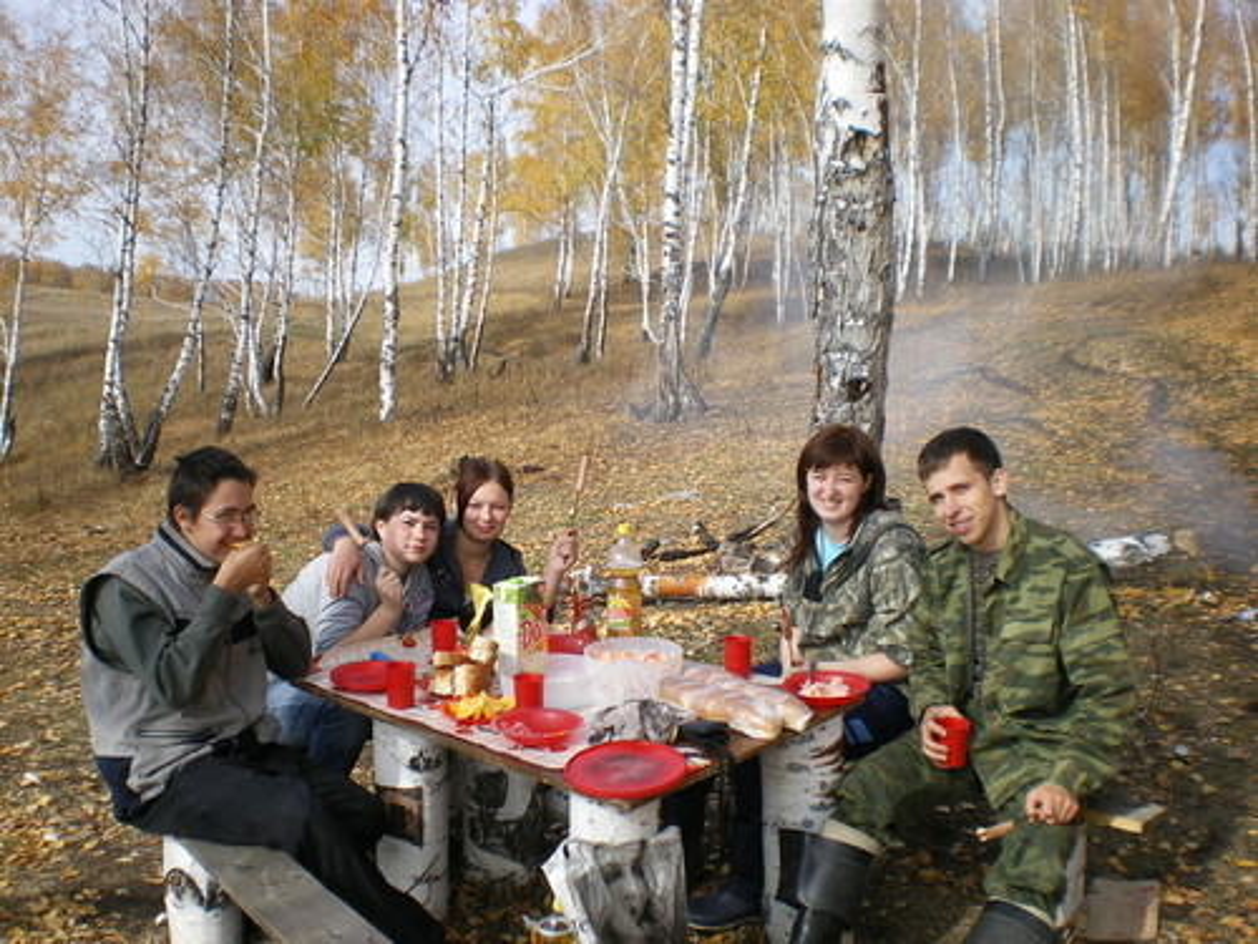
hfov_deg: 51.4
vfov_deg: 39.7
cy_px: 472
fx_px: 1308
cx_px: 629
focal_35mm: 36
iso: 50
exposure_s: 1/250
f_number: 4.6
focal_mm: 6.3
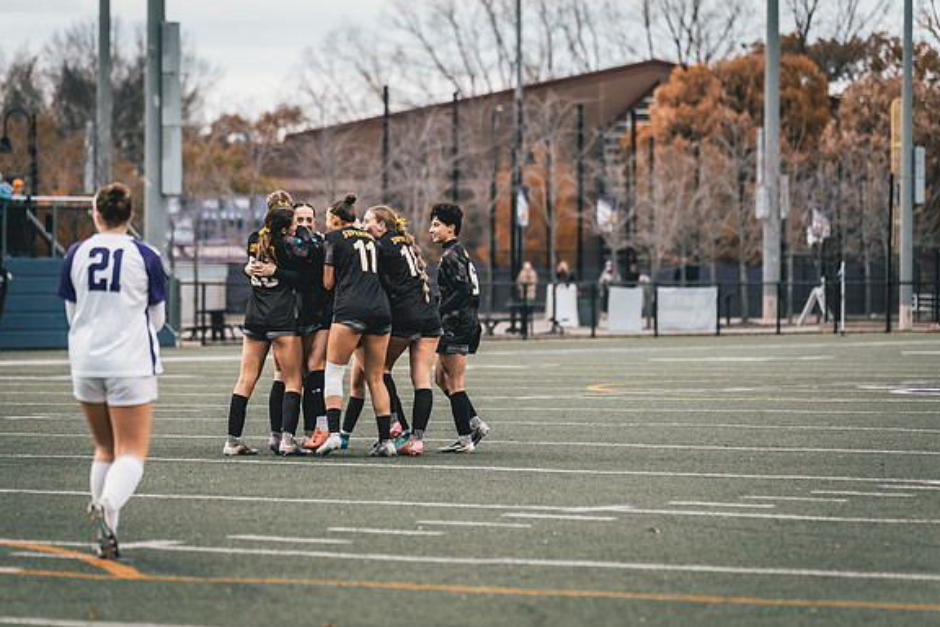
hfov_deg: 9.7
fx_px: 5535
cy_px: 305
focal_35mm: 212
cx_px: 396
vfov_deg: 6.5
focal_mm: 150
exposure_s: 1/1000
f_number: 2.8
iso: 400
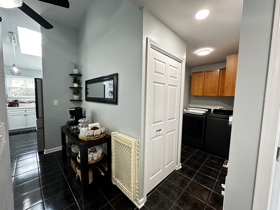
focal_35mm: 14
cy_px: 105
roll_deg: -1.5
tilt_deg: -4.4
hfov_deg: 102.1
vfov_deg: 85.7
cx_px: 140
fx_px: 113
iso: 320
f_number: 2.2
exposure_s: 1/60
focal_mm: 2.22
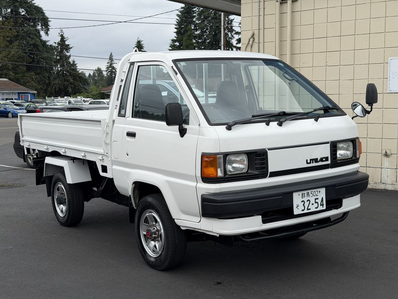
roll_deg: +1.3
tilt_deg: -6.4
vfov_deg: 30.3
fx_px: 552
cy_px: 150
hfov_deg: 39.7
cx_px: 199
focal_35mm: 48
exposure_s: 1/1456
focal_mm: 6.76
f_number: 1.78
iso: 64
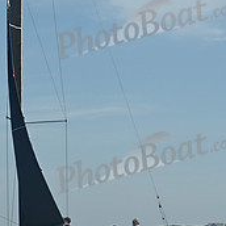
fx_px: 1485
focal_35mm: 201
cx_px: -11
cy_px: -24
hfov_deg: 8.6
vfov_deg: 8.6
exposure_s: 1/1000
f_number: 10
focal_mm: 70
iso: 320
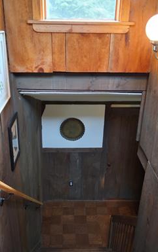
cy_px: 132
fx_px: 255
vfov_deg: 52.7
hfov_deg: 34.5
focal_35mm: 37
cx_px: 75
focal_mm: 2.91
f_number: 1.9
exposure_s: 1/30
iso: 160
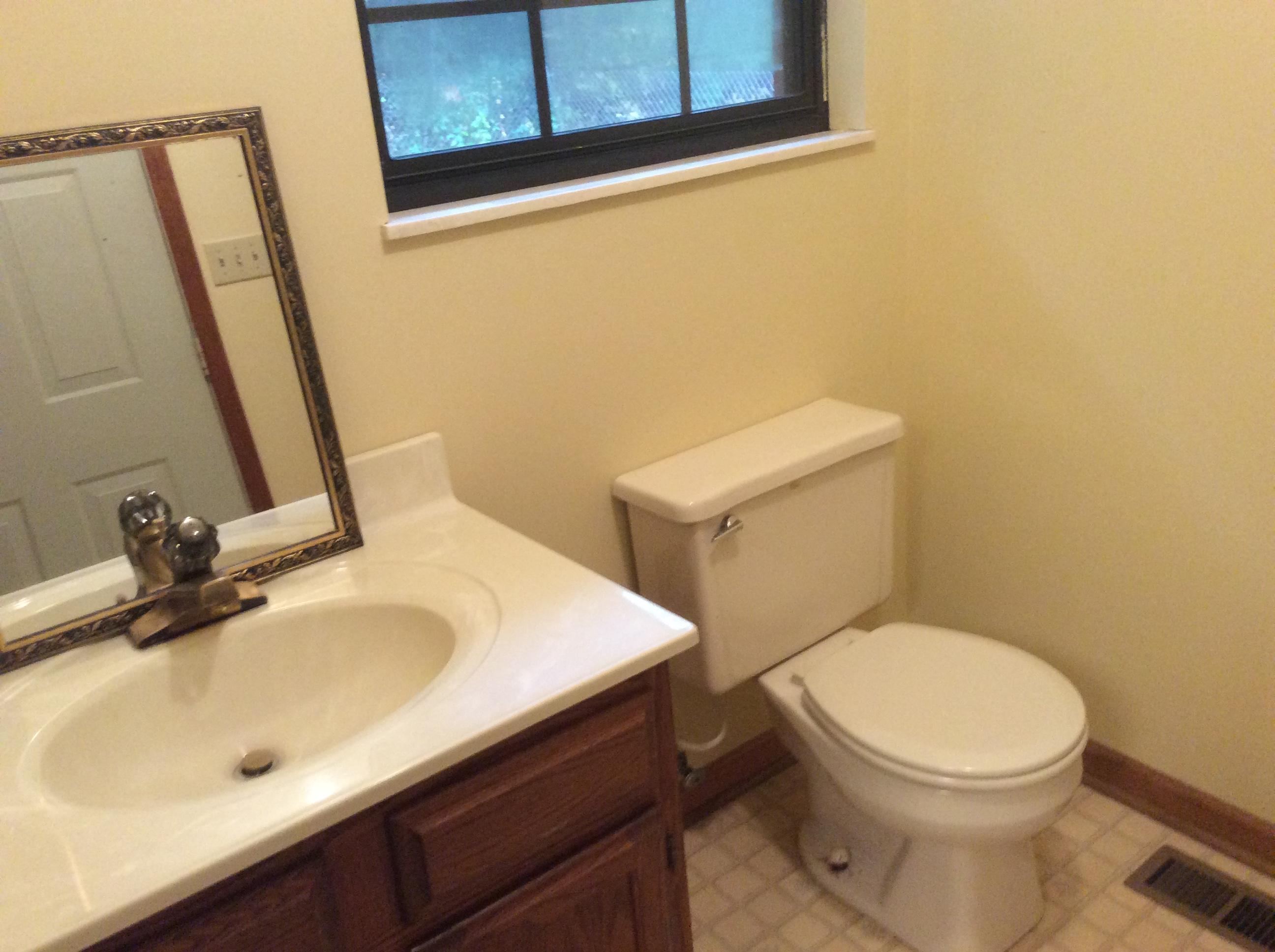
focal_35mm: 32
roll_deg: +6.1
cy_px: 476
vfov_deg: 44.1
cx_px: 638
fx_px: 1177
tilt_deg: -23.5
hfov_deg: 56.9
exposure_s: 1/24
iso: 200
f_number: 2.4
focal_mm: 3.3
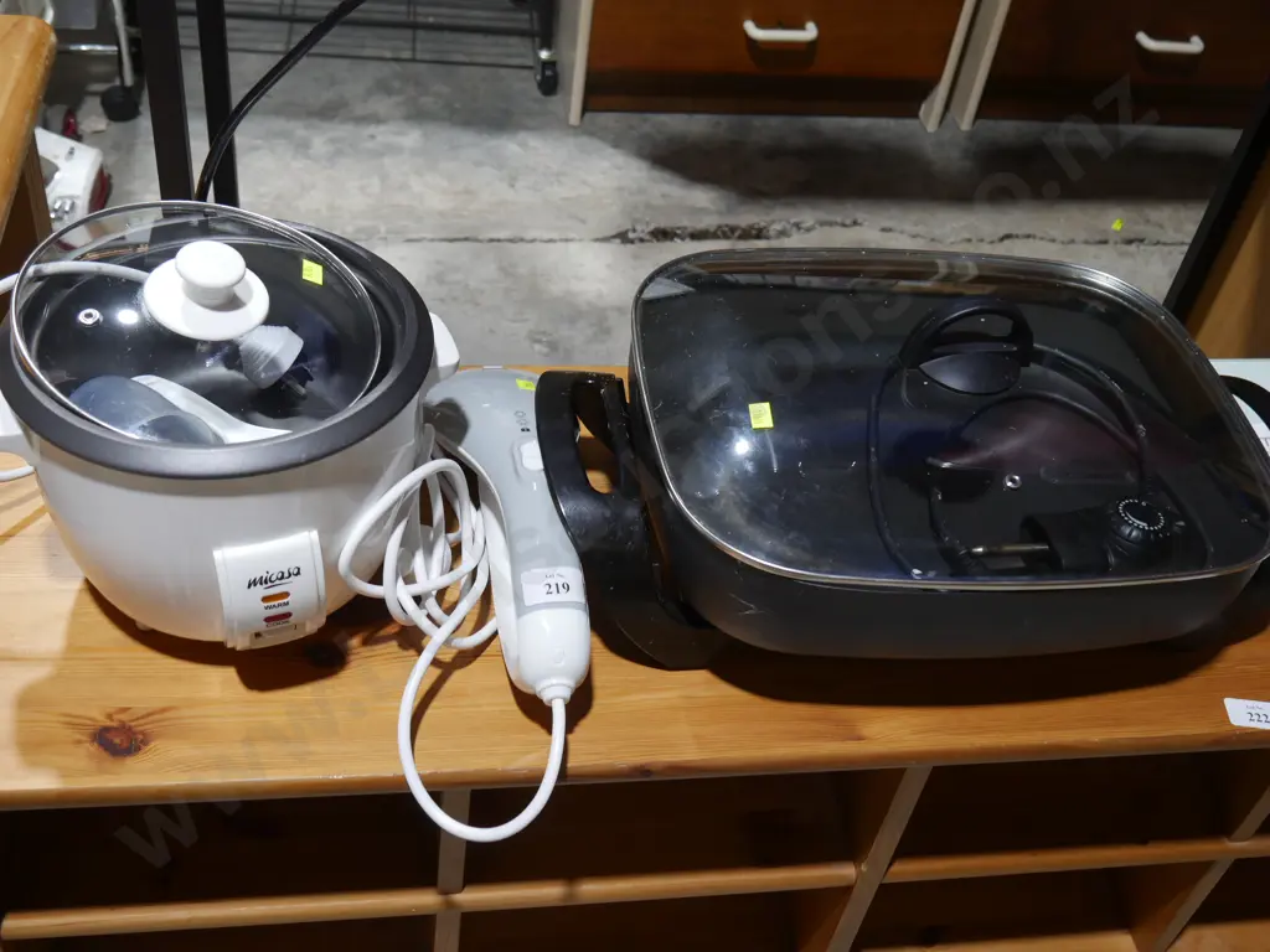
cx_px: 635
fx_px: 1468
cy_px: 476
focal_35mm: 40
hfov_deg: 46.8
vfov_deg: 36.0
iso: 320
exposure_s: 1/60
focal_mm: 20
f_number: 4.4
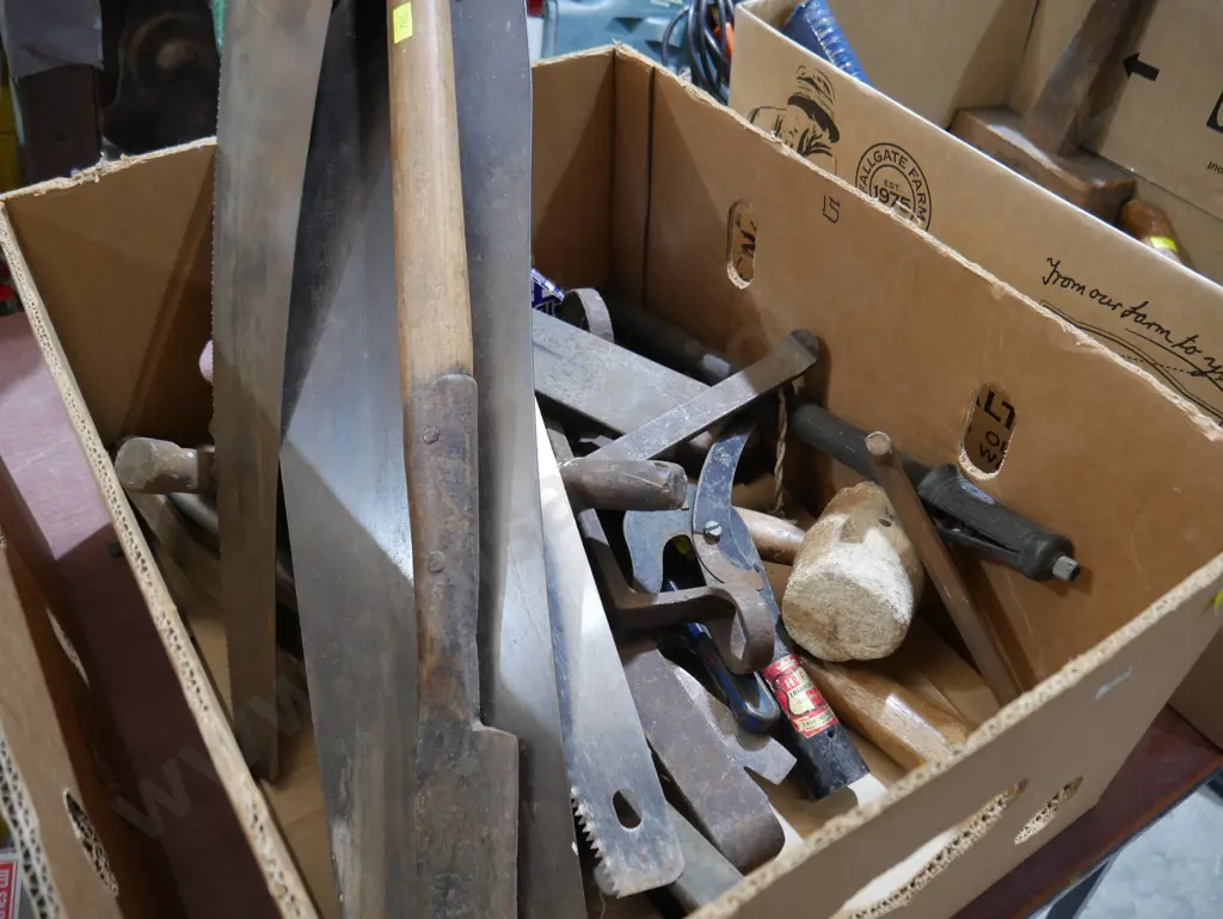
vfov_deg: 49.8
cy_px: 460
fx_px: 990
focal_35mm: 28
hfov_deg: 63.4
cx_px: 612
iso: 640
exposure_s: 1/60
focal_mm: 14
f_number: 3.5
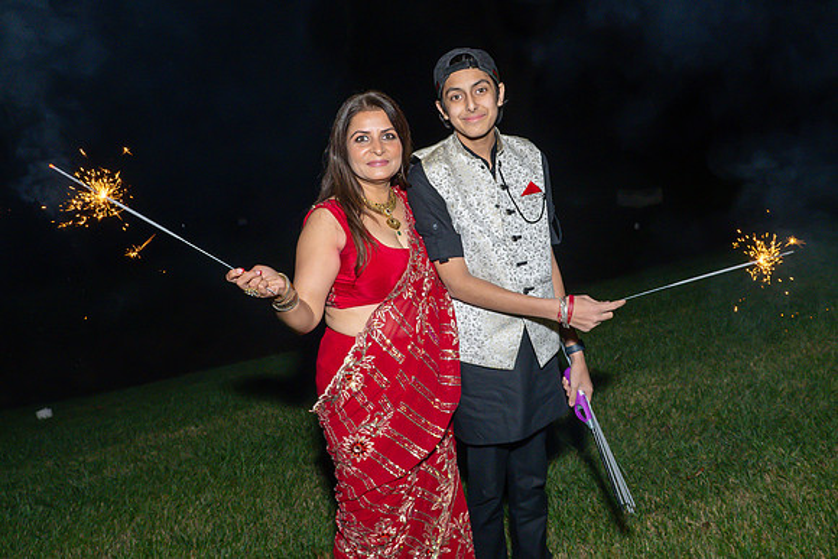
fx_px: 724
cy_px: 212
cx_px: 429
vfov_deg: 42.0
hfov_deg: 60.1
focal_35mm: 31
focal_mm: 17
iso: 500
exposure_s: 1/250
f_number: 7.1
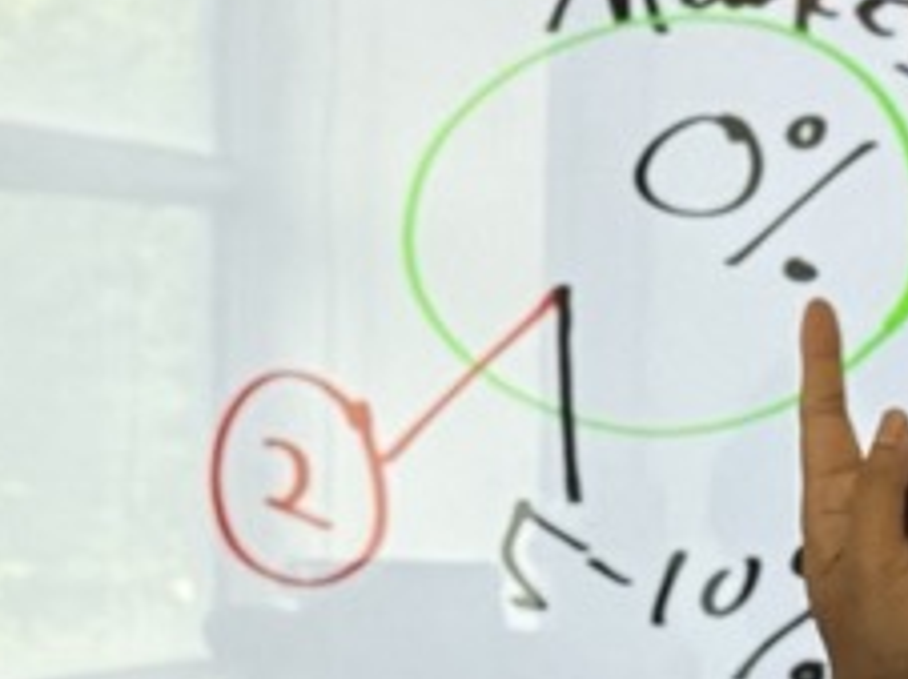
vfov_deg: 5.8
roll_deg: -1.9
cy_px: 868
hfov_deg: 7.8
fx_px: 6682
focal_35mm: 255
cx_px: 558
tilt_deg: -4.8
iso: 80
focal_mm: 6.76
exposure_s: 1/100
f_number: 1.78
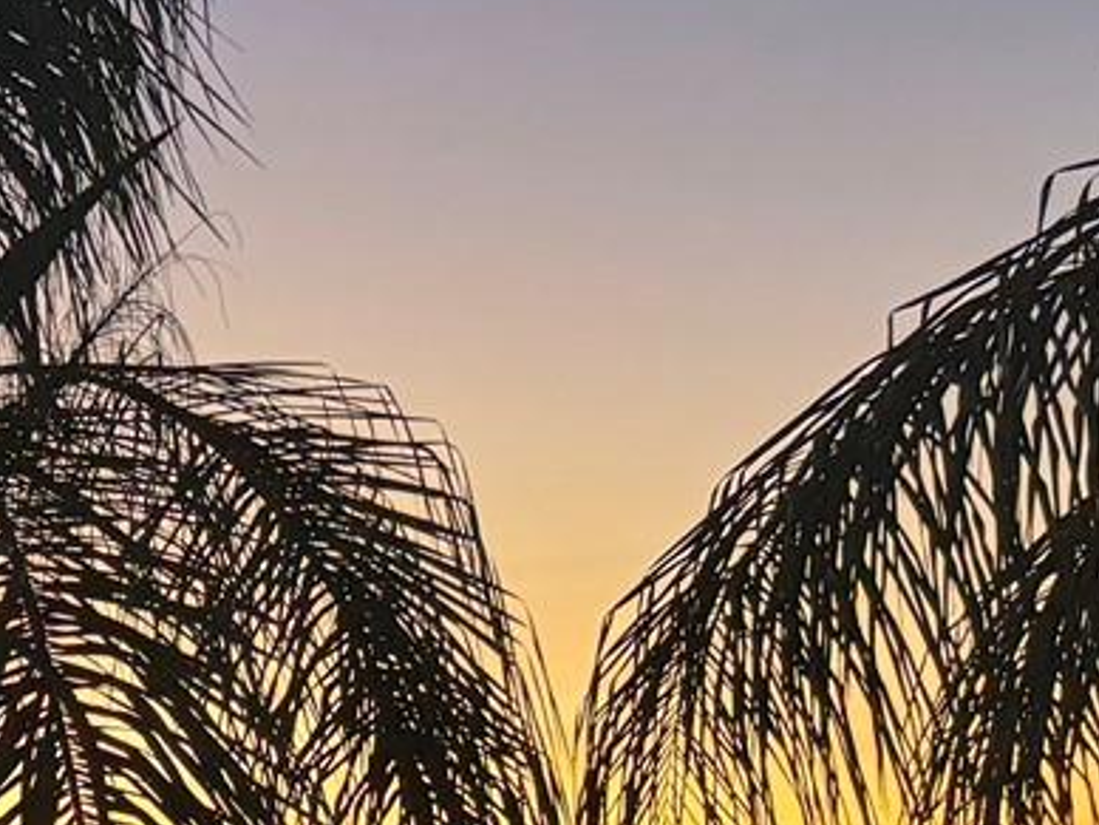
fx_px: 3143
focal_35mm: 99
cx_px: -1105
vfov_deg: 14.3
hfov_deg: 15.7
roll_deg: +1.8
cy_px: 1077
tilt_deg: -1.8
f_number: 1.78
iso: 400
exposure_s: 1/60
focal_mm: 6.76
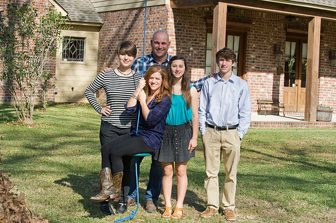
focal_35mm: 75
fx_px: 700
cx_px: 168
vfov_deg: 18.2
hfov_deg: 27.0
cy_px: 112
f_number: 9
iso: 400
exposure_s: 1/250
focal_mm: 75
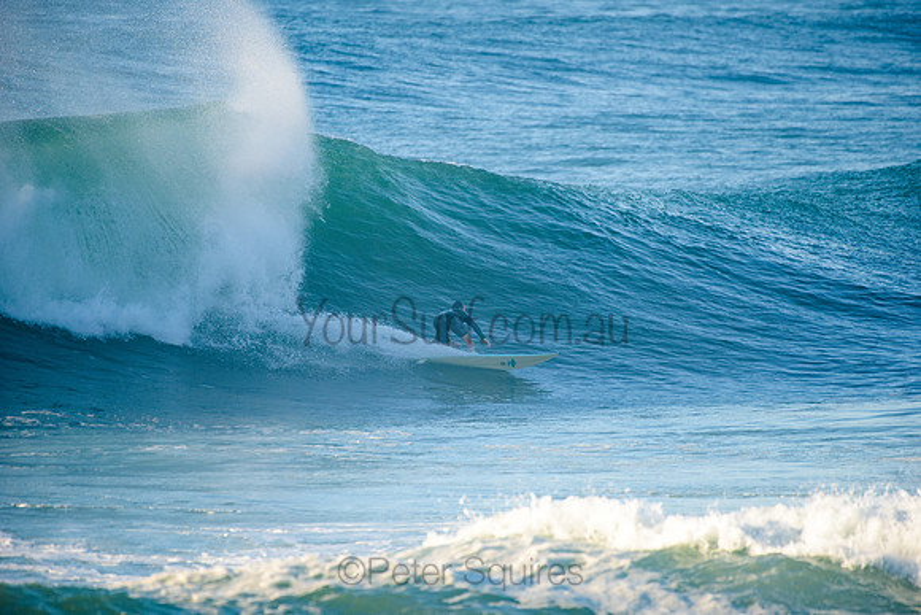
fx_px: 12797
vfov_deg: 2.8
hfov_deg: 4.1
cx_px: 460
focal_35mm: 500
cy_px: 308
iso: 360
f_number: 5.6
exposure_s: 1/1600
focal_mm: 500
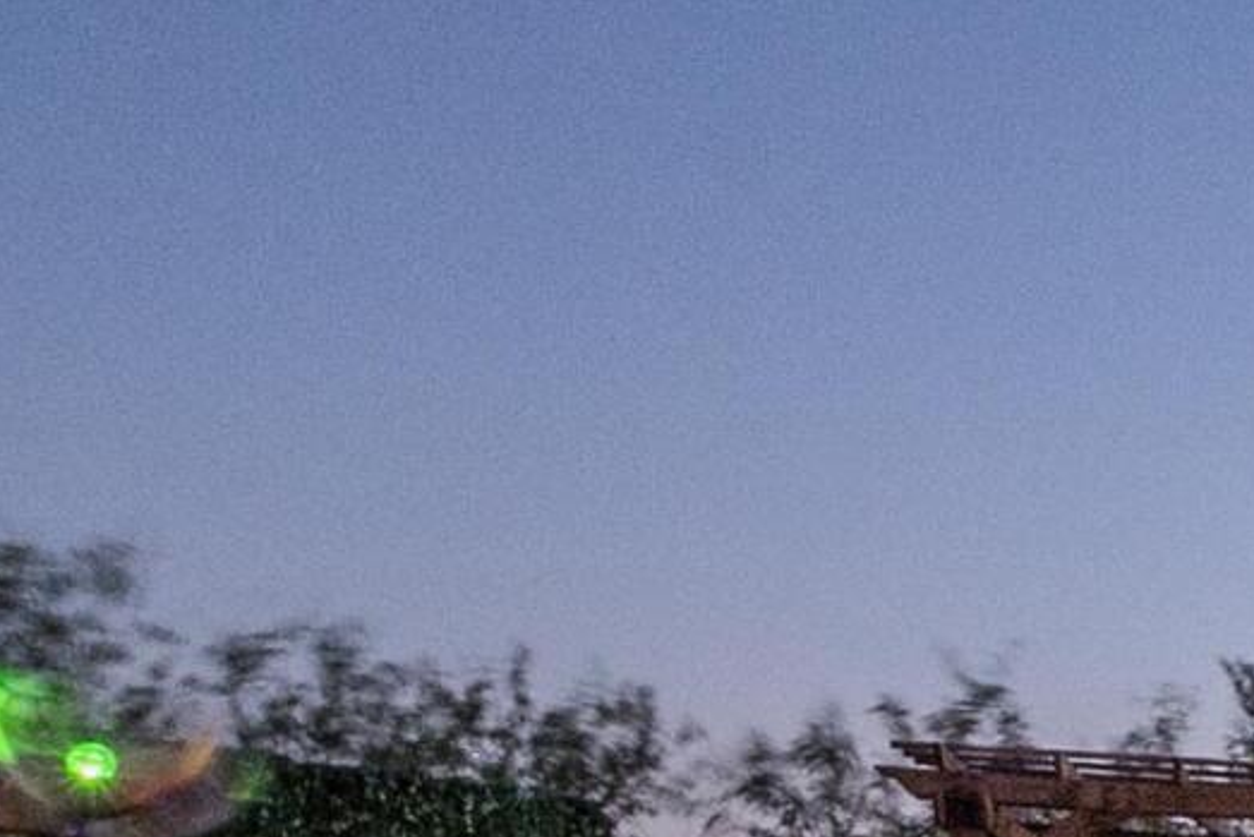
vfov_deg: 15.0
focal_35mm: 86
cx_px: 2695
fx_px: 2996
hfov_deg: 16.3
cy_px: 1163
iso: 800
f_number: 11
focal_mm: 10
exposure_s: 4
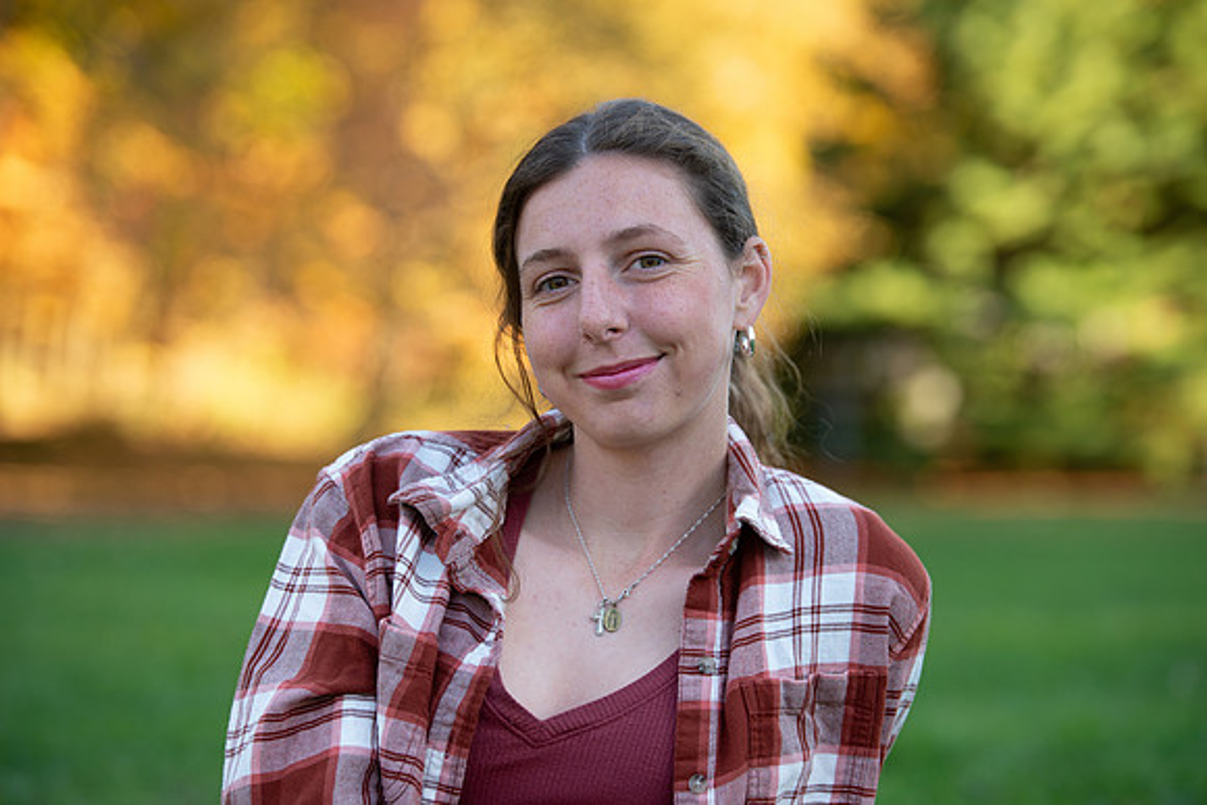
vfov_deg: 10.6
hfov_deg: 15.8
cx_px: 604
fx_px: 4359
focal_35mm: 130
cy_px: 402
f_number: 3.5
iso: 320
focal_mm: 130
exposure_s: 1/200
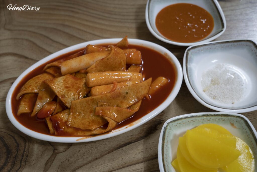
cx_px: 128
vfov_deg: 30.5
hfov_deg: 44.5
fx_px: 314
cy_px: 86
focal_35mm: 44
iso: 800
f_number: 5.6
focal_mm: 44
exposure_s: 1/60
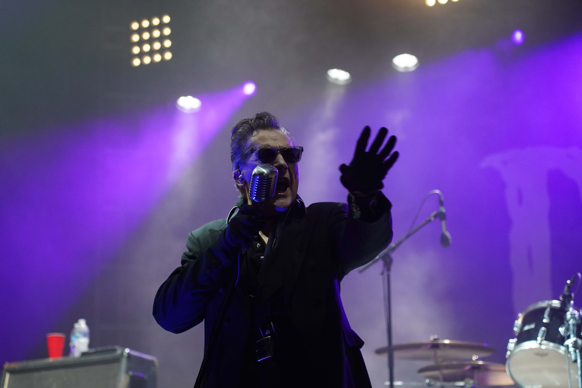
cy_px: 194
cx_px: 291
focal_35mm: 105
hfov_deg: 19.5
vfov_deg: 13.0
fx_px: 1697
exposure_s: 1/160
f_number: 4
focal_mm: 105
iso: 3200
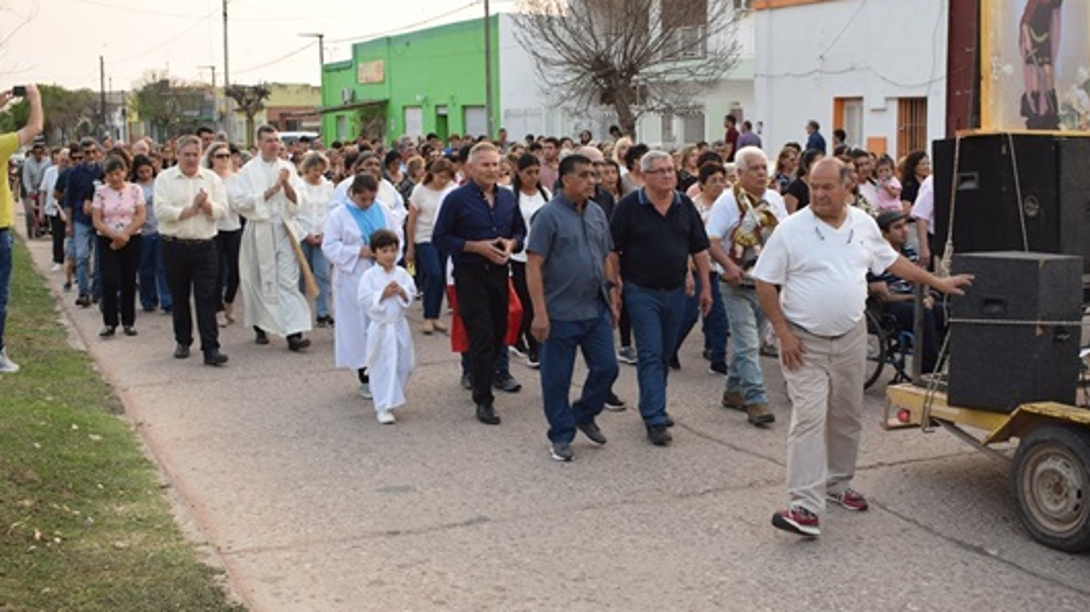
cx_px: 542
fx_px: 1258
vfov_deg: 27.3
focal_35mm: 44
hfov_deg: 46.9
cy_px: 296
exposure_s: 1/125
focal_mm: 27
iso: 400
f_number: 5.6
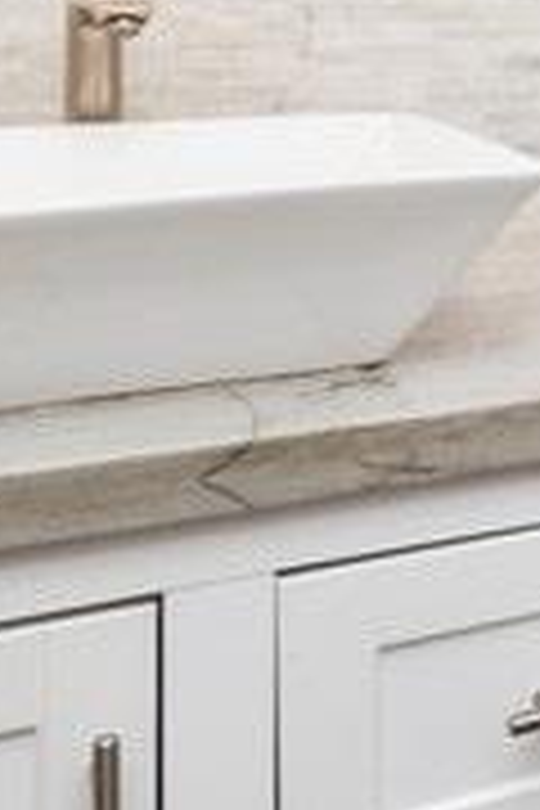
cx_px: 1197
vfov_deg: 25.8
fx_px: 1687
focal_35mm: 75
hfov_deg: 14.1
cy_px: 20
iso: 100
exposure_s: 1/5
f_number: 9
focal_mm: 10
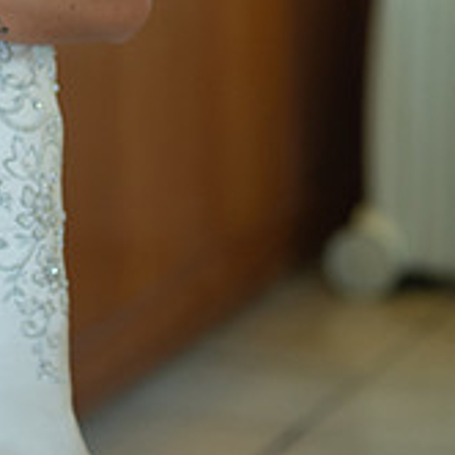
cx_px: -112
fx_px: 3747
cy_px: -30
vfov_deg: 6.9
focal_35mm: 252
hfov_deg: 6.9
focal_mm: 85
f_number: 2
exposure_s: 1/125
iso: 1000
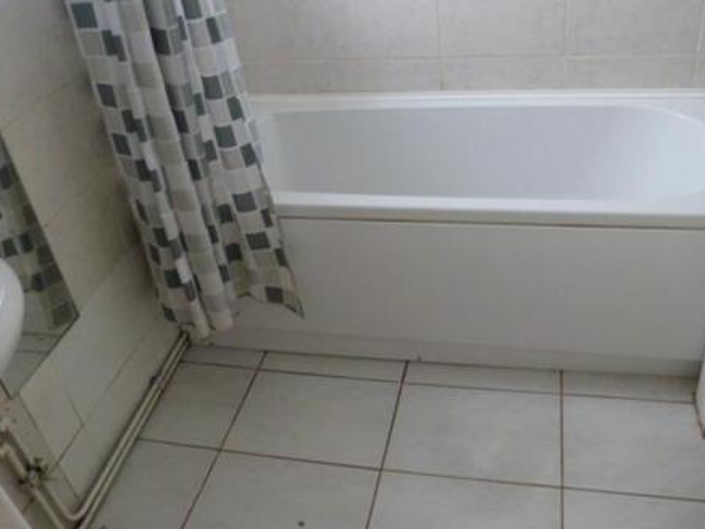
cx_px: 377
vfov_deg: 43.9
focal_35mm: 32
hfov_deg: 56.8
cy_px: 210
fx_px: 652
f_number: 3.3
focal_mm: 4.3
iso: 400
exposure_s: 1/60
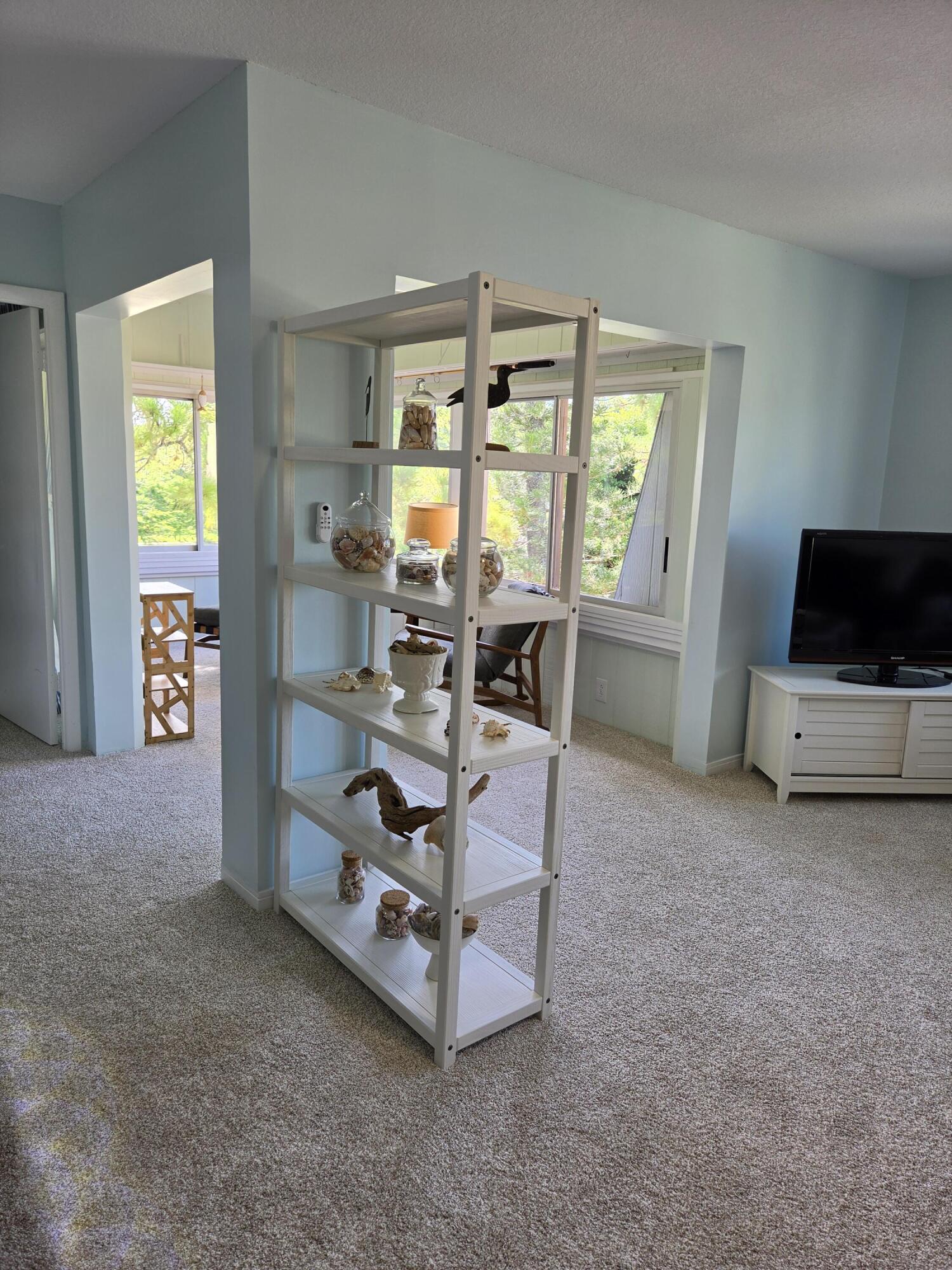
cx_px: 476
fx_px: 843
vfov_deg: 73.9
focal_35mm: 23
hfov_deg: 58.9
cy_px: 635
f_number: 1.8
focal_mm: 5.4
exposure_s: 1/120
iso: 64
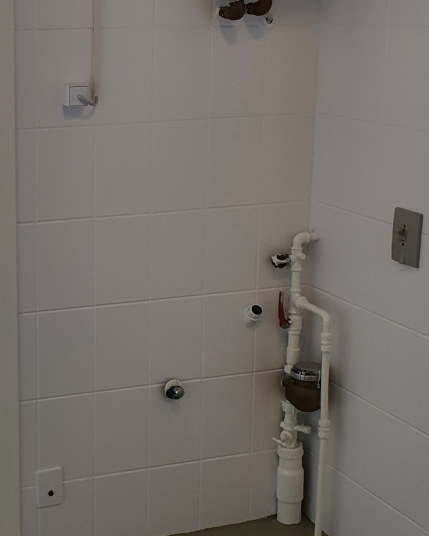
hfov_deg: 22.4
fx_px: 1047
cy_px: 238
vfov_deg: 28.7
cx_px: 13
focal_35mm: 66
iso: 80
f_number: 2.4
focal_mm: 4.32
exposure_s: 1/120
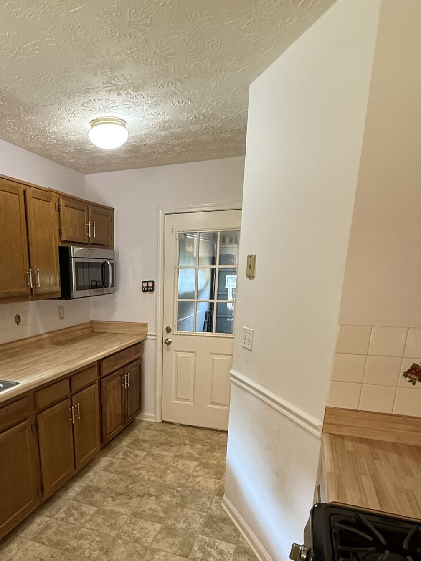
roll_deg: -0.9
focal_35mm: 24
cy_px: 382
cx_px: 126
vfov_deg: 69.2
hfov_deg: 55.1
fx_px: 389
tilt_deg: -13.2
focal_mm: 2.22
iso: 400
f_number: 2.2
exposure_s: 1/60
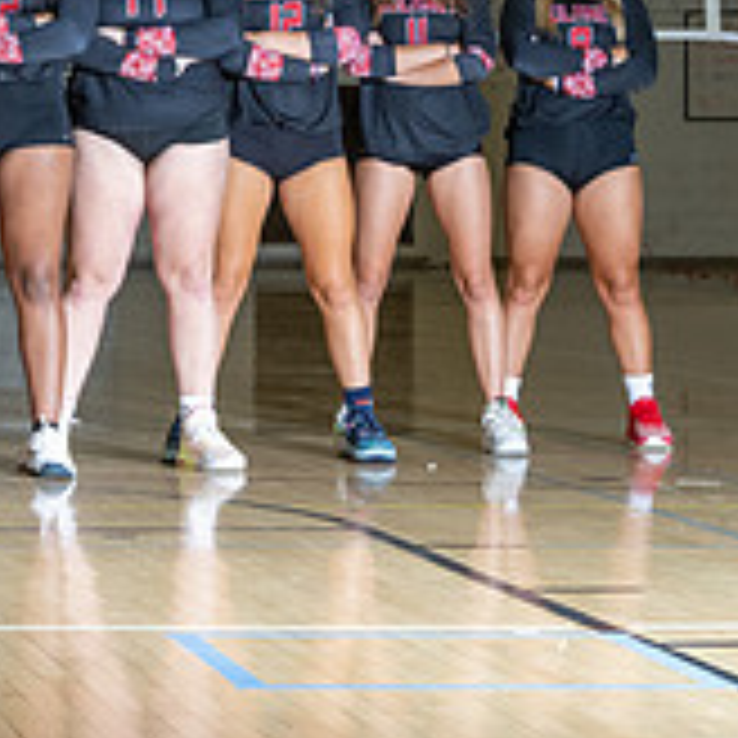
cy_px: 192
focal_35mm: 178
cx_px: -400
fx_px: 4293
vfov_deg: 9.8
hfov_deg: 9.5
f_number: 7.1
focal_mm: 48
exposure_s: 1/160
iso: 1000
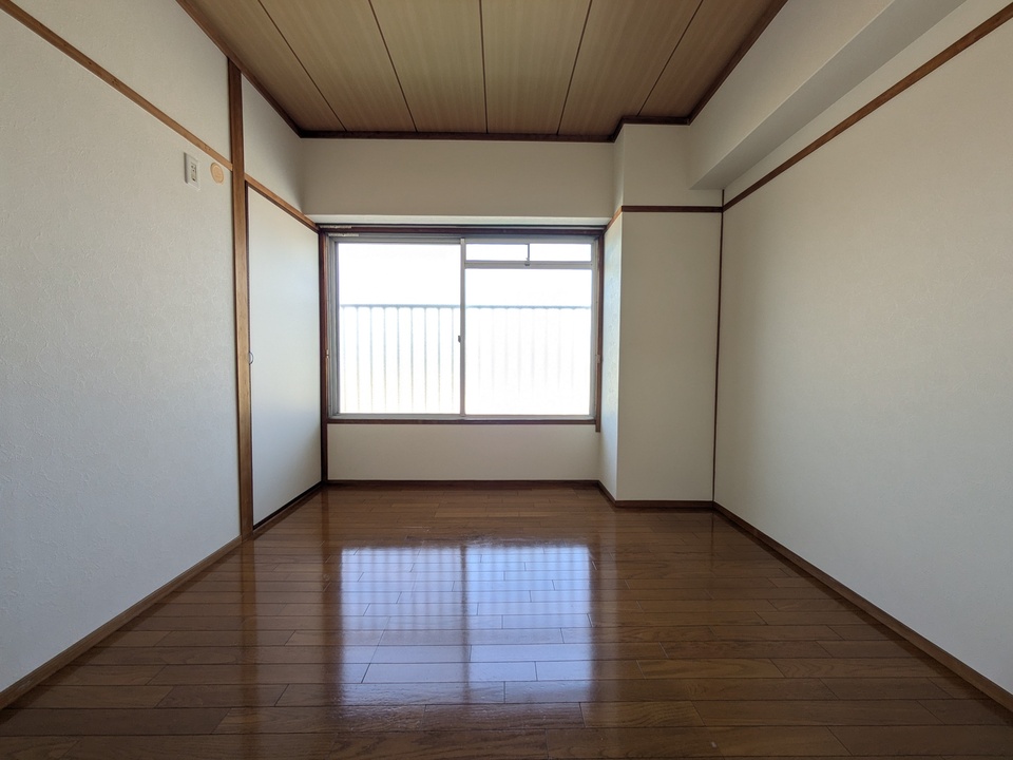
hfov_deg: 102.1
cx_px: 506
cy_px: 380
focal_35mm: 14
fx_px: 410
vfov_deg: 85.7
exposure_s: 1/120
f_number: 2.2
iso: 53
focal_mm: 1.83
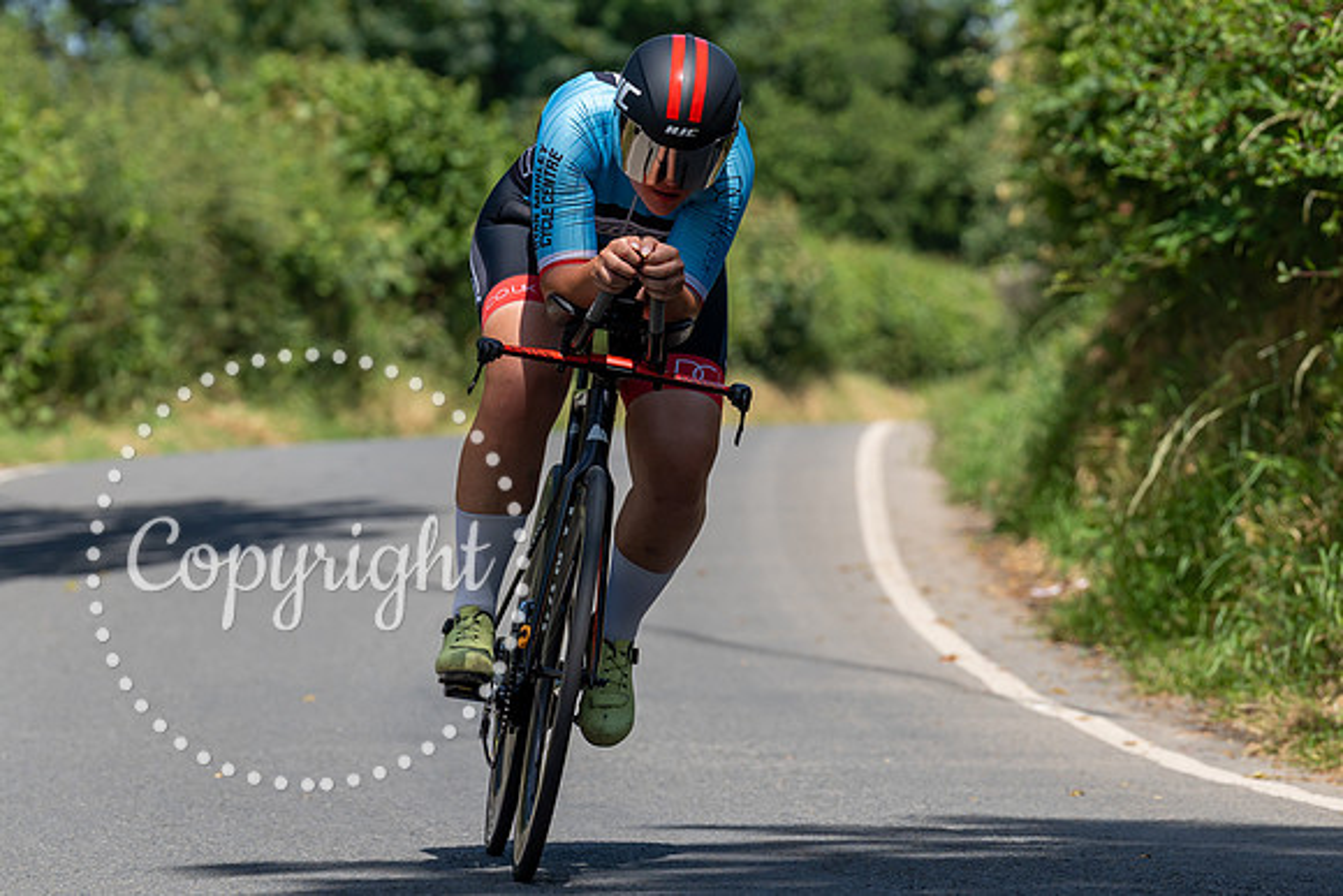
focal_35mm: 257
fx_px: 9577
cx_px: 682
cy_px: 286
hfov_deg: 8.0
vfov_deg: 5.4
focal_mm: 163
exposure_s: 1/1000
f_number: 5
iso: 200
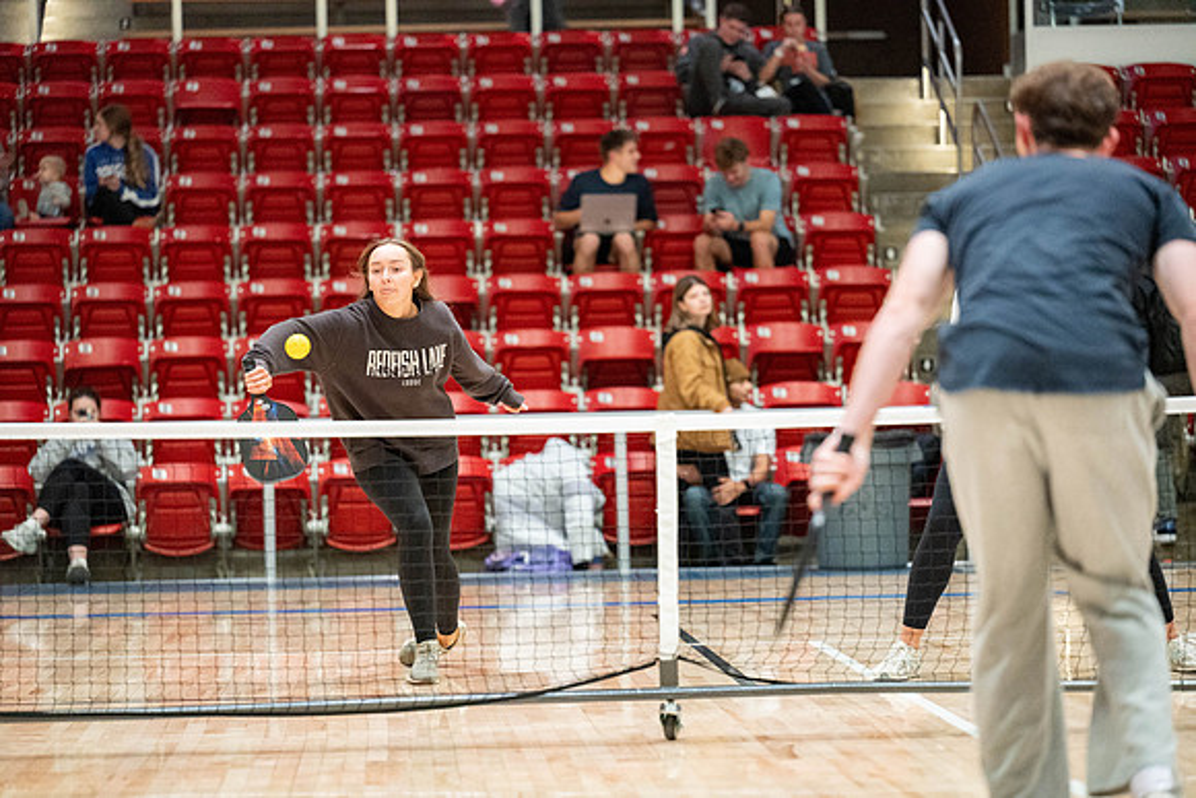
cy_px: 399
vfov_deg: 10.2
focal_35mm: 135
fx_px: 4486
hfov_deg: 15.2
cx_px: 598
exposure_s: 1/500
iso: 5000
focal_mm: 135
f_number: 2.8
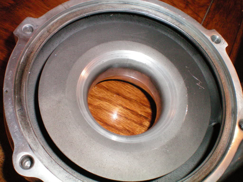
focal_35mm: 38
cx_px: 122
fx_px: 267
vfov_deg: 37.7
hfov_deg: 49.0
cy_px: 91
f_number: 4.6
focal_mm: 6.3
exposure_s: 1/60
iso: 400
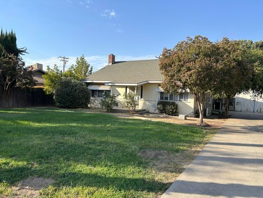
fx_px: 198
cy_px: 99
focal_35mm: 26
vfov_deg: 53.1
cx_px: 132
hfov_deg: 67.3
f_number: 1.5
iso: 50
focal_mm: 5.7
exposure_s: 1/2513
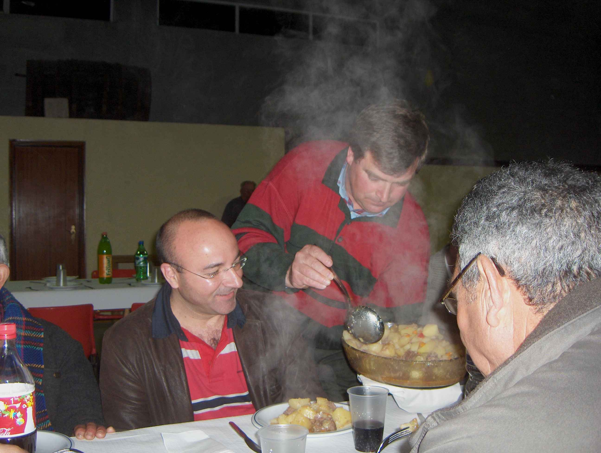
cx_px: 300
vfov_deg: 36.9
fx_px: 678
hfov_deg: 47.8
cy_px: 226
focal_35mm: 39
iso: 100
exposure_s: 1/60
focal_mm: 8
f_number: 2.8
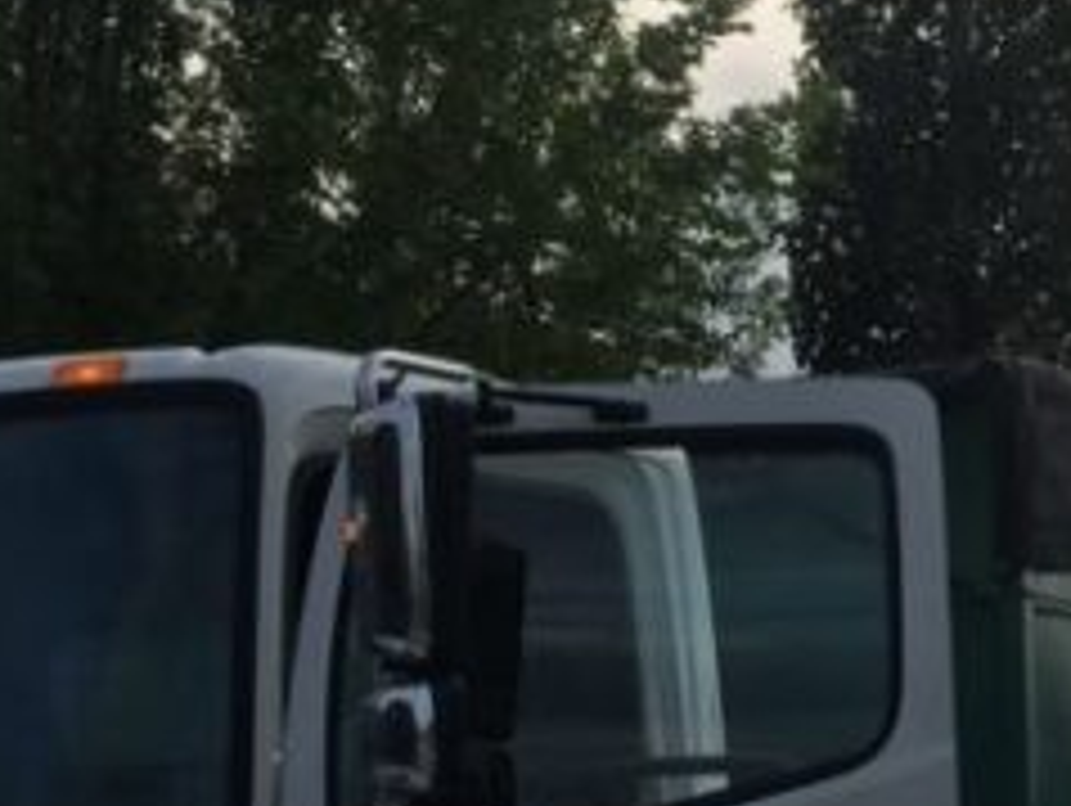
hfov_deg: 16.2
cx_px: 1098
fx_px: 3686
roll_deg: +2.9
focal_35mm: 119
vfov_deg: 12.1
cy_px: 1011
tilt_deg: +7.2
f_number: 2.2
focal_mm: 4.15
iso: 25
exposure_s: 1/1026
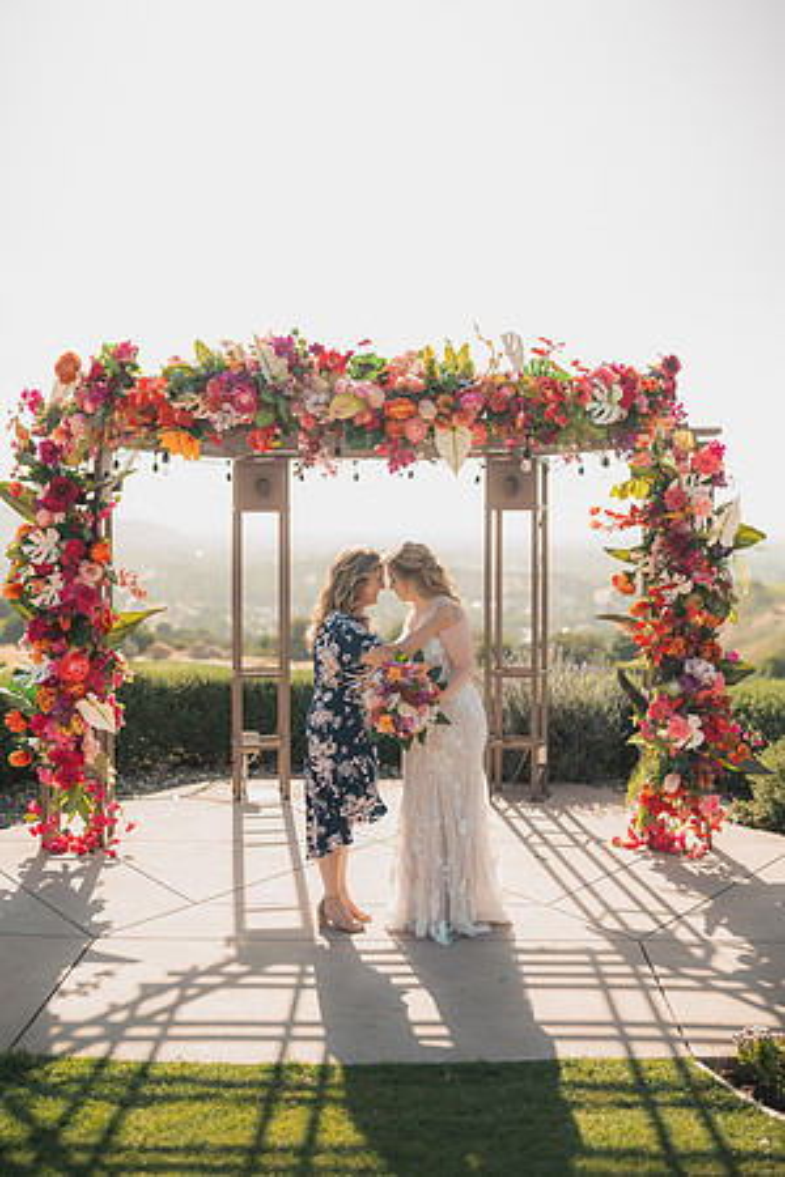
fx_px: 1635
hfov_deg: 27.0
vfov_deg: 39.6
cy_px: 588
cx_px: 392
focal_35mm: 50
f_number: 2
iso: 50
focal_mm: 50
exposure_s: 1/1000
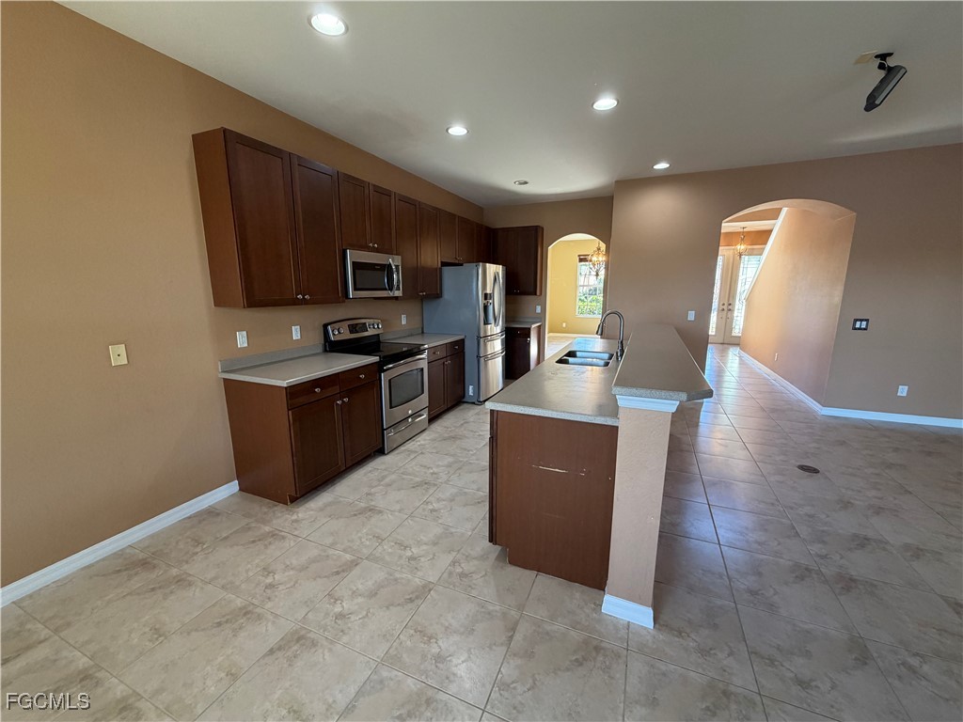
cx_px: 482
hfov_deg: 102.1
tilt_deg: -10.8
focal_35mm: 14
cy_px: 361
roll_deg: +0.5
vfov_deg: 85.7
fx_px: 389
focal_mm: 2.22
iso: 200
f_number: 2.2
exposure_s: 1/60
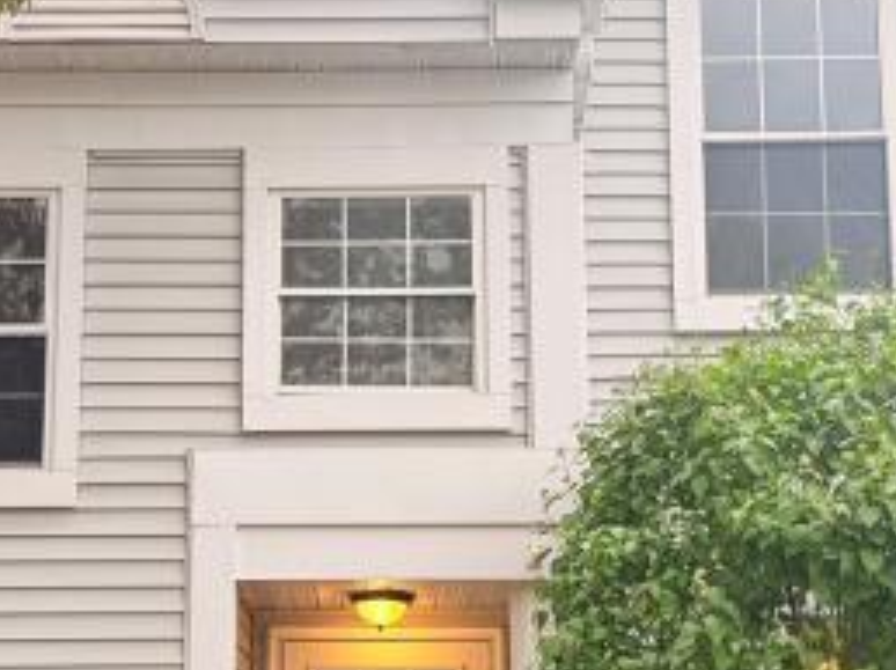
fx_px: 1733
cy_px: 469
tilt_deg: +11.0
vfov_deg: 21.8
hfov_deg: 29.0
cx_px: 406
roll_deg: +0.5
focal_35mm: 67
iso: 100
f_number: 1.78
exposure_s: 1/435
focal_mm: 6.76
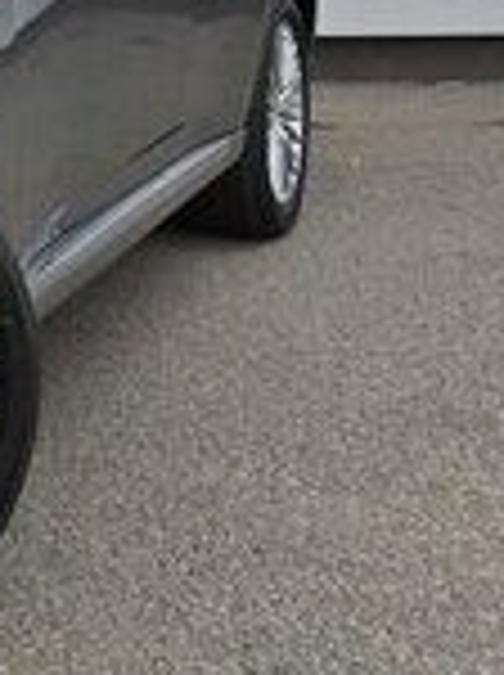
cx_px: -482
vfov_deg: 24.0
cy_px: -108
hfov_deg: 15.8
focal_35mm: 75
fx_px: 1460
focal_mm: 5.4
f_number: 1.8
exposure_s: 1/359
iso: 50
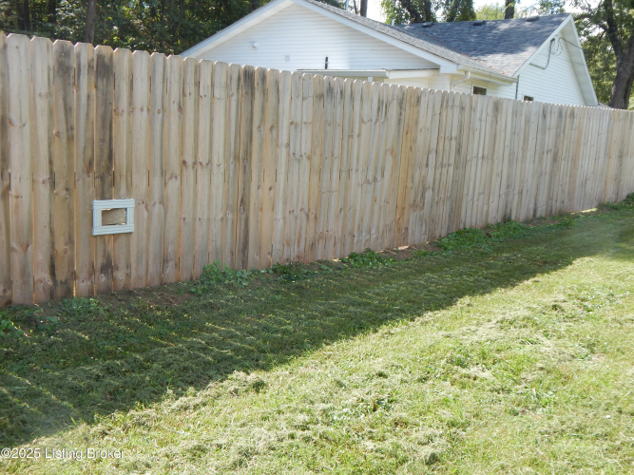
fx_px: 696
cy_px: 238
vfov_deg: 37.7
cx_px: 317
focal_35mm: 38
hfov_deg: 49.0
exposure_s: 1/320
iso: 125
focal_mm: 6.8
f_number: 3.4
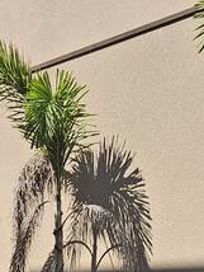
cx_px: 6
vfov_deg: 15.7
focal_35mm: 116
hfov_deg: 12.7
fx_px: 910
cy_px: 393
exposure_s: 1/1008
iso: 25
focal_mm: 5.4
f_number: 1.8
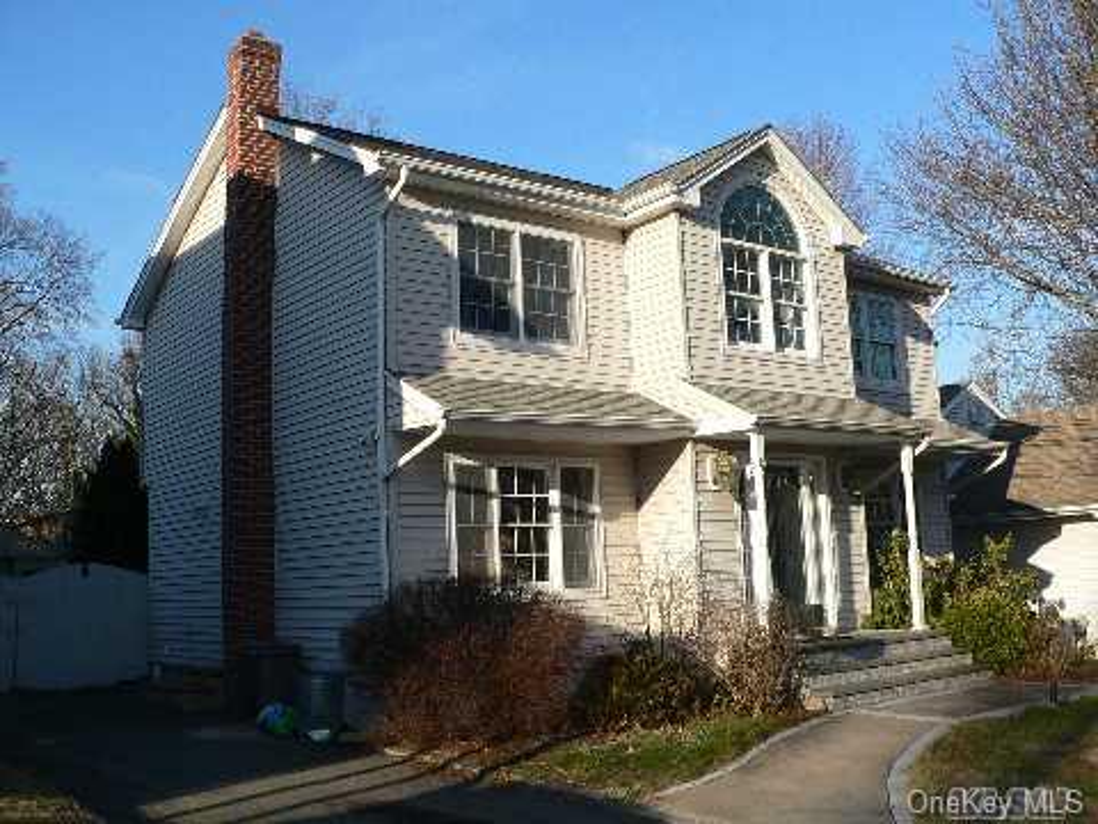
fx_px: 1142
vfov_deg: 39.7
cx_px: 549
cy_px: 412
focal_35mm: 36
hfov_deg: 51.4
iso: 80
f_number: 4
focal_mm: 6
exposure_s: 1/500
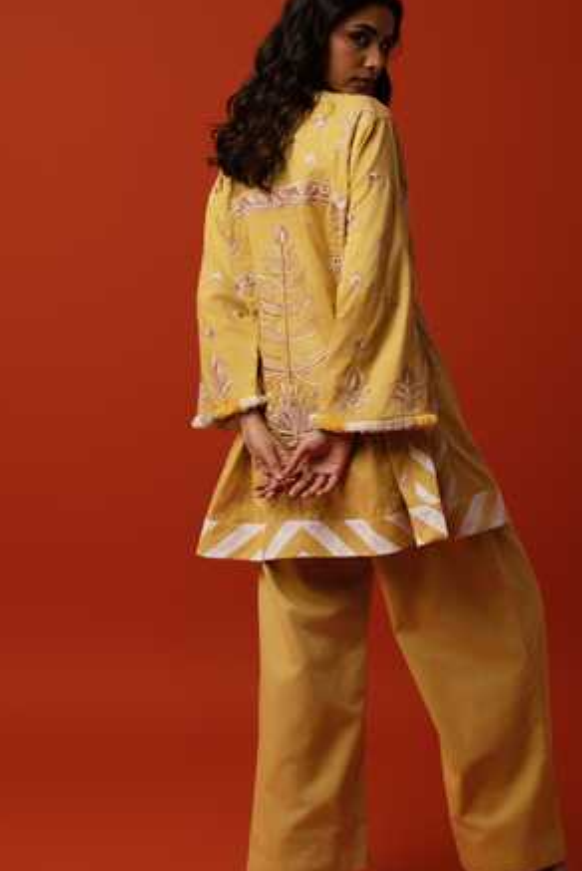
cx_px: 343
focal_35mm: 84
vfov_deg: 24.2
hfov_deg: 16.3
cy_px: 443
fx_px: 2034
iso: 125
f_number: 9
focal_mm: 70
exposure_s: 1/125
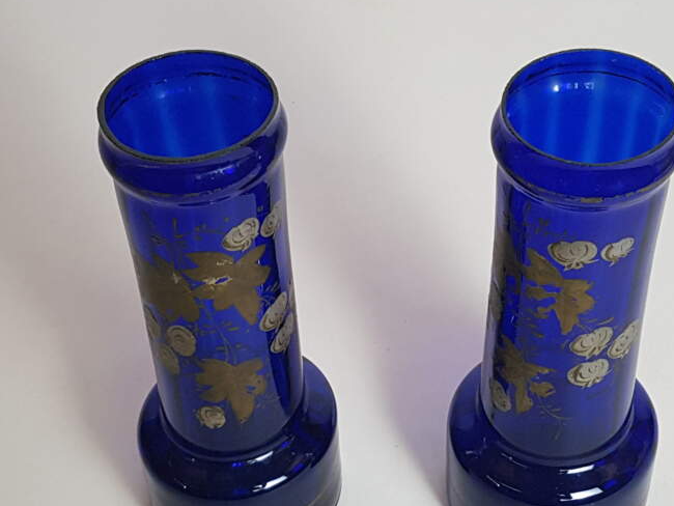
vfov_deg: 44.0
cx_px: 398
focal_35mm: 32
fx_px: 623
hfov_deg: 56.4
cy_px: 305
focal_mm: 4.2
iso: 160
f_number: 1.7
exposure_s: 1/33
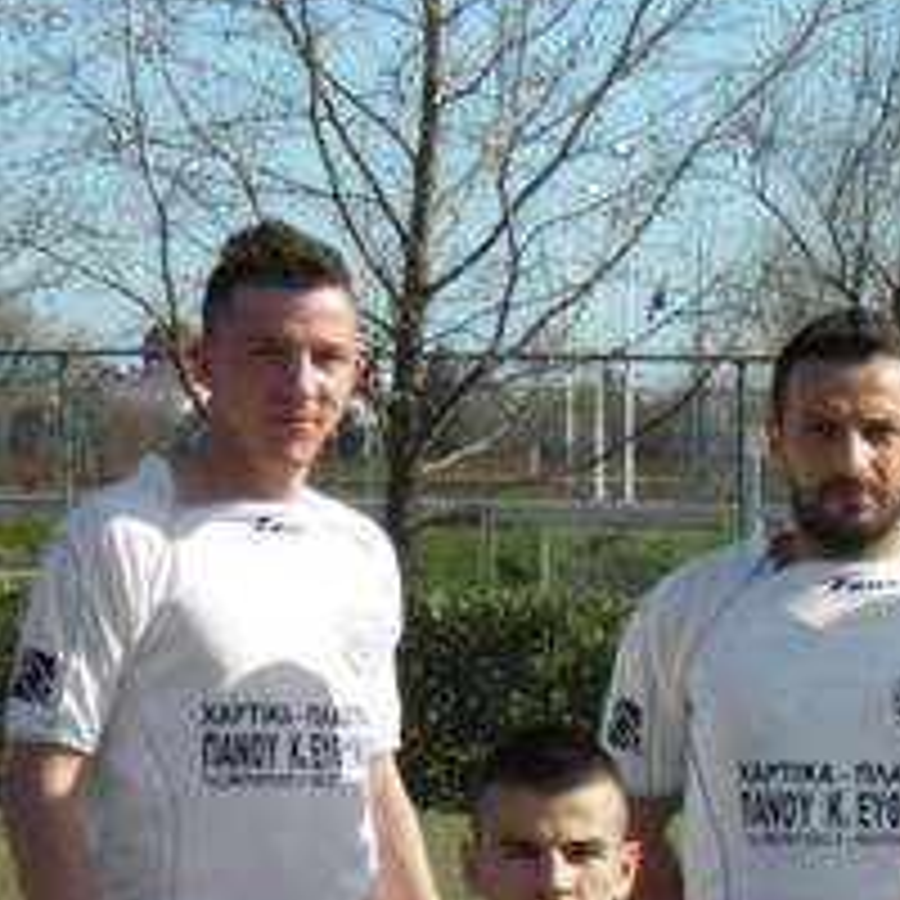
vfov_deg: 8.2
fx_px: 6265
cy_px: 830
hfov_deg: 8.0
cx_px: 1480
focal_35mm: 213
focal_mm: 13.2
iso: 50
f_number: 5.5
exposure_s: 1/320
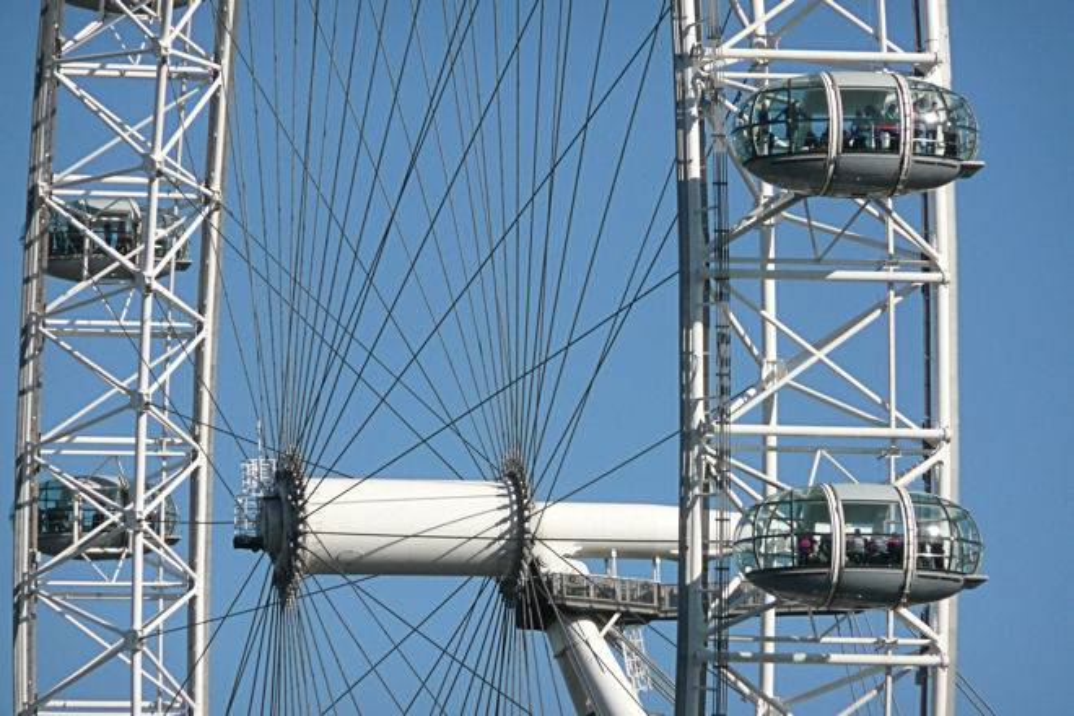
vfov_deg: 4.9
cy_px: 358
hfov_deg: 7.4
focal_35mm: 280
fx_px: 8353
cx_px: 537
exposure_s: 1/640
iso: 100
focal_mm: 46
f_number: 4.9
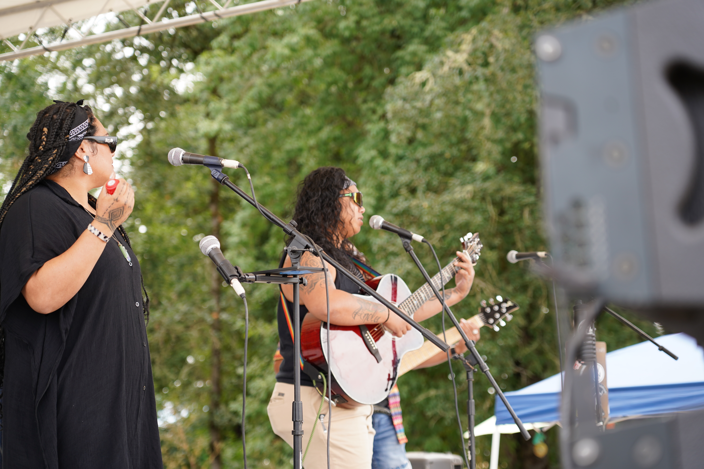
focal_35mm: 83
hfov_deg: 24.5
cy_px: 234
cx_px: 352
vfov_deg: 16.5
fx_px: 1623
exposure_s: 1/160
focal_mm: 83
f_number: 4
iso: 160
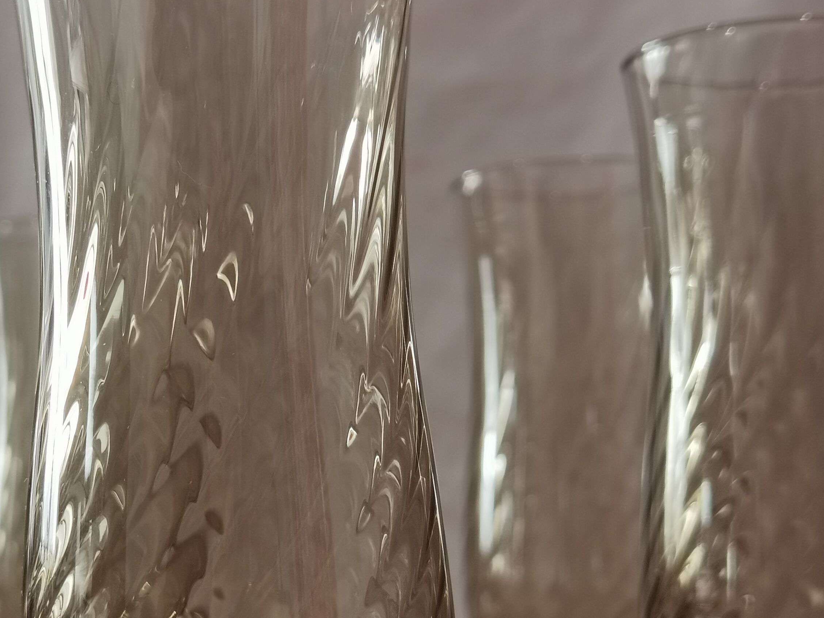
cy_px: 395
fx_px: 1904
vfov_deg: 18.4
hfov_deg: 24.3
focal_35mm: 80
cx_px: 292
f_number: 1.9
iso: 64
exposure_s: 1/100
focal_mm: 6.71
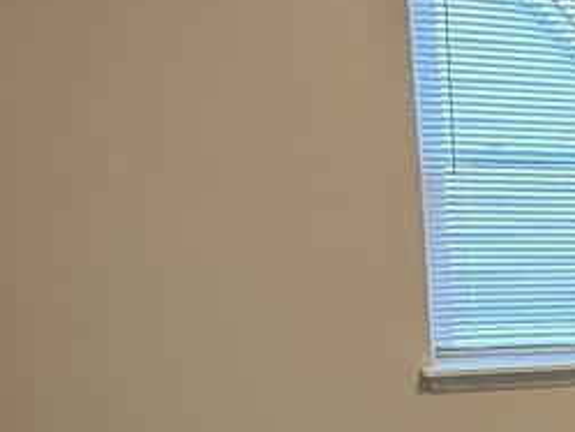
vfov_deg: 19.2
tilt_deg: -14.1
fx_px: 1197
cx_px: 700
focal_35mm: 72
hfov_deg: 24.4
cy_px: 524
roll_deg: +0.1
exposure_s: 1/60
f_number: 2.2
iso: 320
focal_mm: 2.22
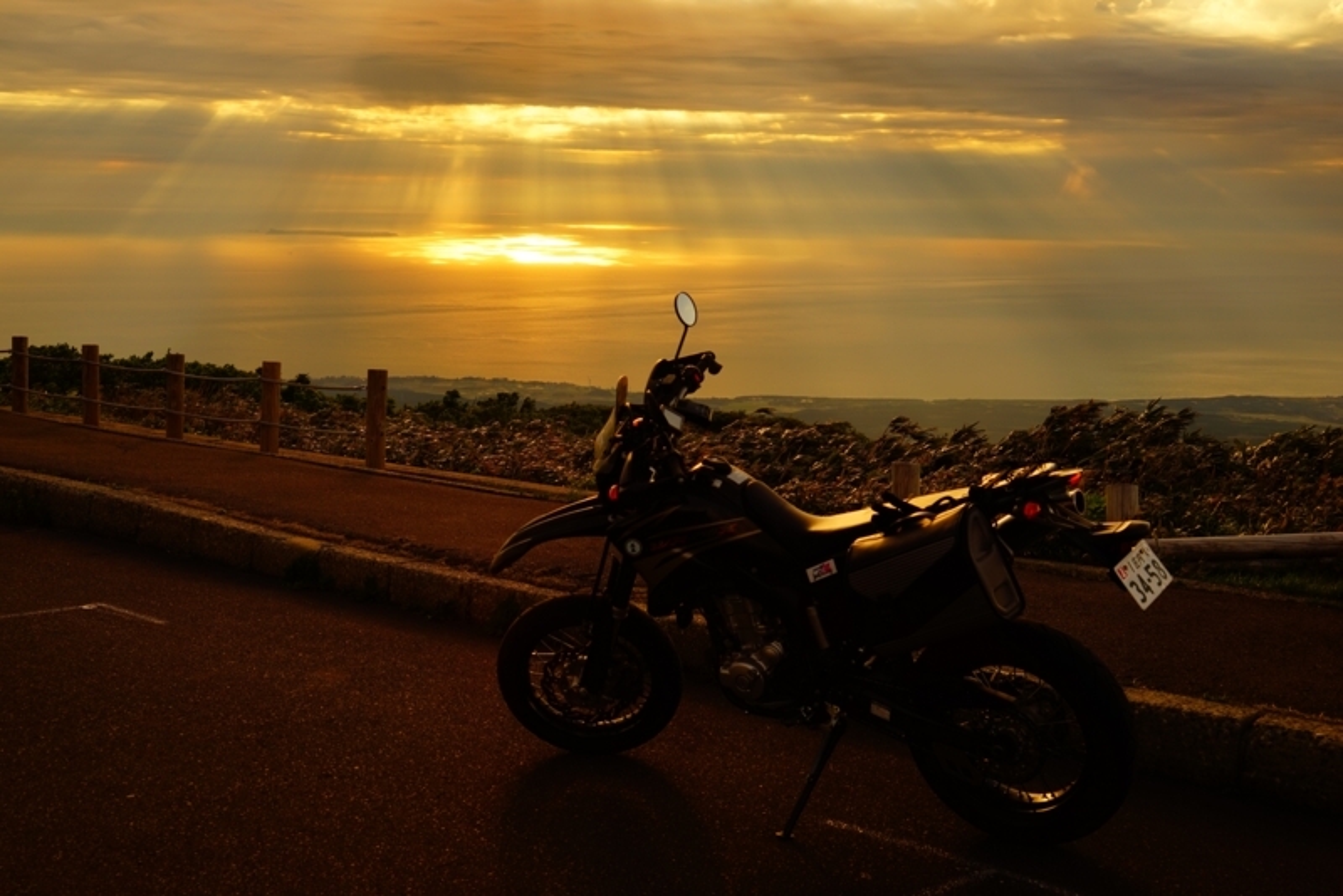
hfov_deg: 48.4
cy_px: 448
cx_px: 672
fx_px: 1493
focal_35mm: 40
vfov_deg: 33.4
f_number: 8
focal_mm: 40
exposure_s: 1/320
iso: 100
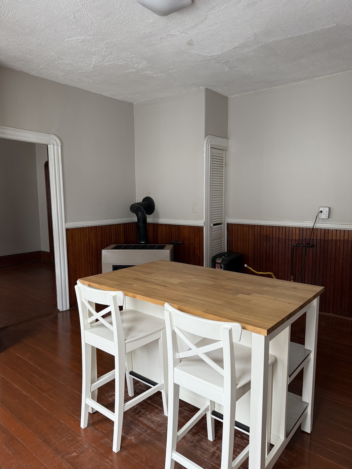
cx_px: 176
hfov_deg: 56.8
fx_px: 325
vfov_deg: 71.6
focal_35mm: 24
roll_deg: +0.3
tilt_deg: -7.3
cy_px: 234
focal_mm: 6.76
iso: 200
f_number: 1.78
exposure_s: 1/101
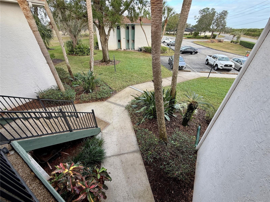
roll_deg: -0.8
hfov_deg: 102.1
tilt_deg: -33.9
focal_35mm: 14
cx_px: 135
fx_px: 109
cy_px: 101
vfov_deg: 85.7
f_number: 2.2
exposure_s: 1/99
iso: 50
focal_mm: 2.22
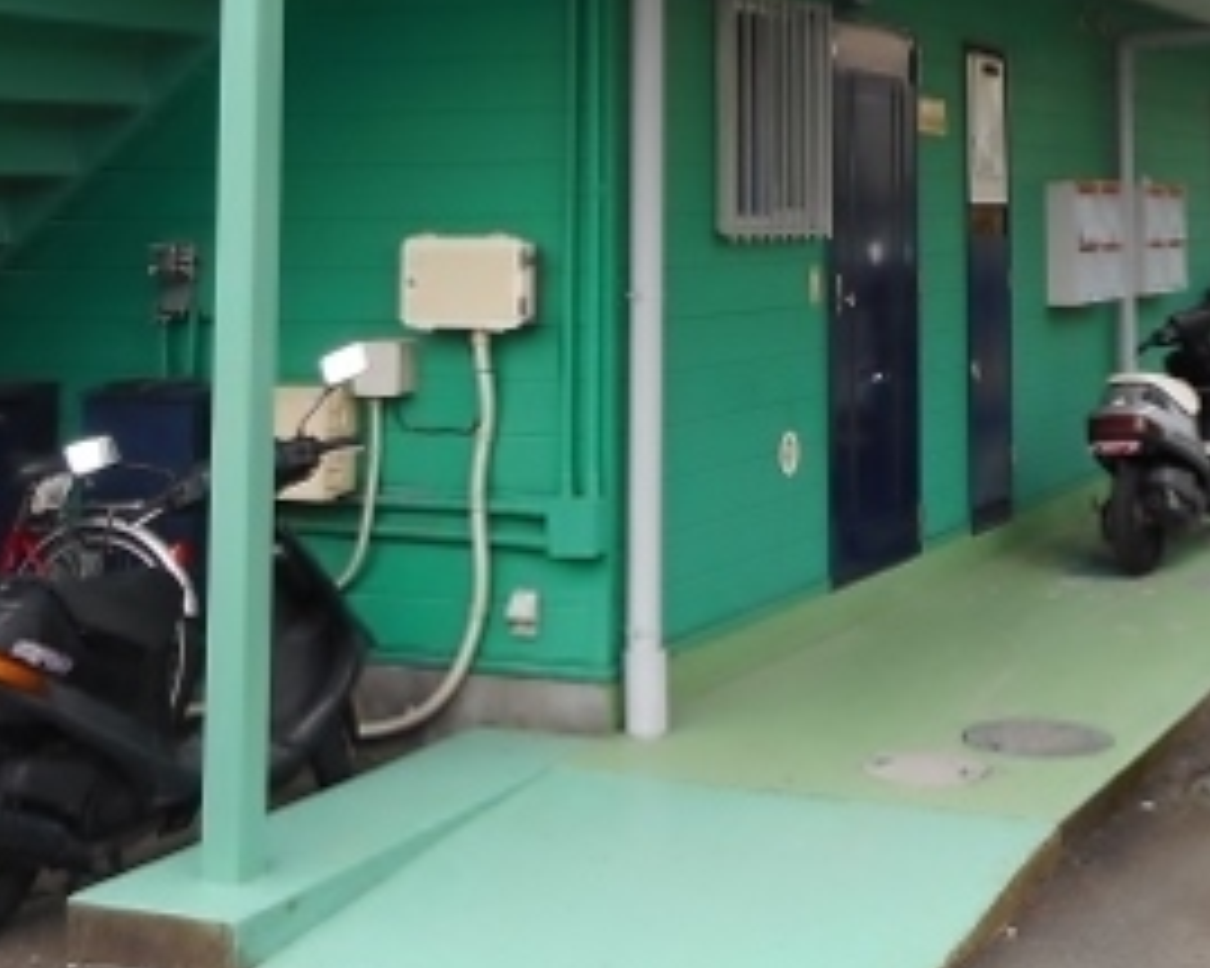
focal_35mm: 58
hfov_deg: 32.1
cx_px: 859
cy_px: -14
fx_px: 2076
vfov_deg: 24.9
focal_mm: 4.5
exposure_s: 1/50
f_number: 3.7
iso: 80
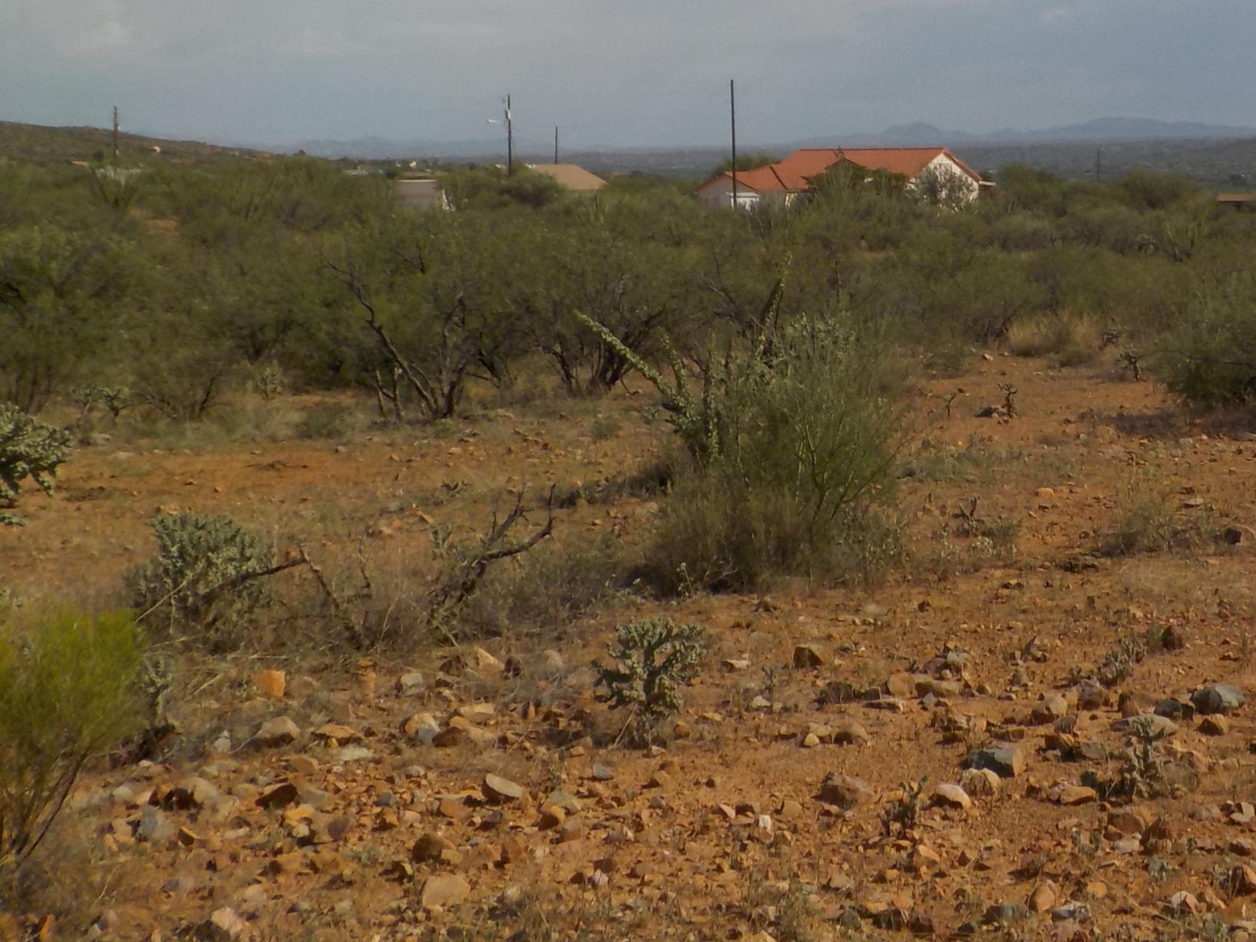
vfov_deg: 26.0
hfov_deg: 34.2
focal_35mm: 55
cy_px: 161
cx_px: 949
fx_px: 1996
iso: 125
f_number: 6.6
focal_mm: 4.1
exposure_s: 1/640
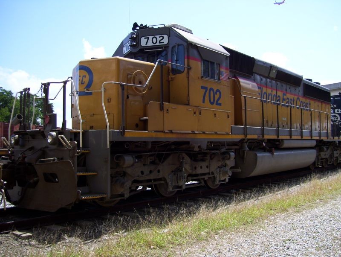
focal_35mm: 36
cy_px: 128
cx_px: 170
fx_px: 355
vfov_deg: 39.7
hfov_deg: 51.3
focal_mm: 6
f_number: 2.7
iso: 80
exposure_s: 1/800
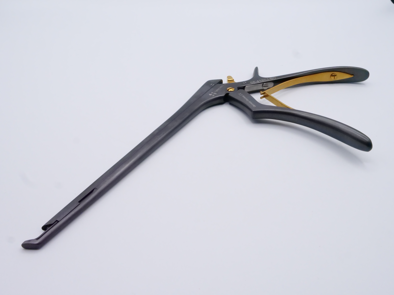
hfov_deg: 56.8
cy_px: 148
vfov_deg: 44.2
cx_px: 197
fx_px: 364
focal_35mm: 32
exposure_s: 1/200
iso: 3200
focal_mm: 16
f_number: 18
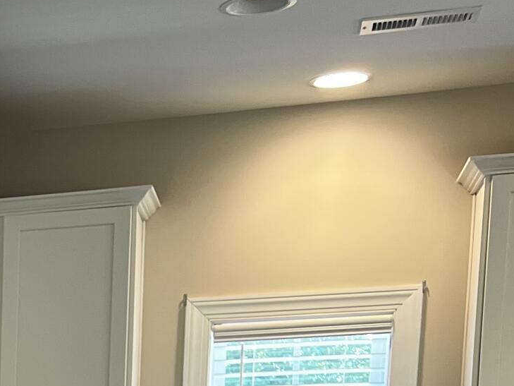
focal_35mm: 107
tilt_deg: -8.3
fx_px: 1589
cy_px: 750
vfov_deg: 12.4
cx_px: -331
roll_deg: +0.6
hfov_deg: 16.2
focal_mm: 5.7
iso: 125
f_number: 1.5
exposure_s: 1/120
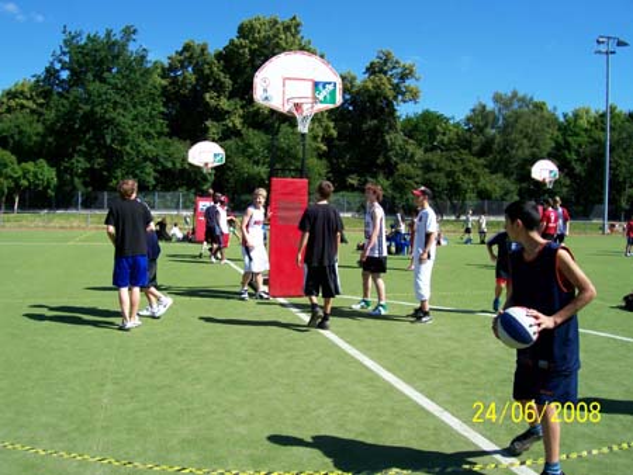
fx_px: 622
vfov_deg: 41.8
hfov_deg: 53.9
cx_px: 316
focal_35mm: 34
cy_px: 238
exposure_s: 1/395
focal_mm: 5.6
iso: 80
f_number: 5.1
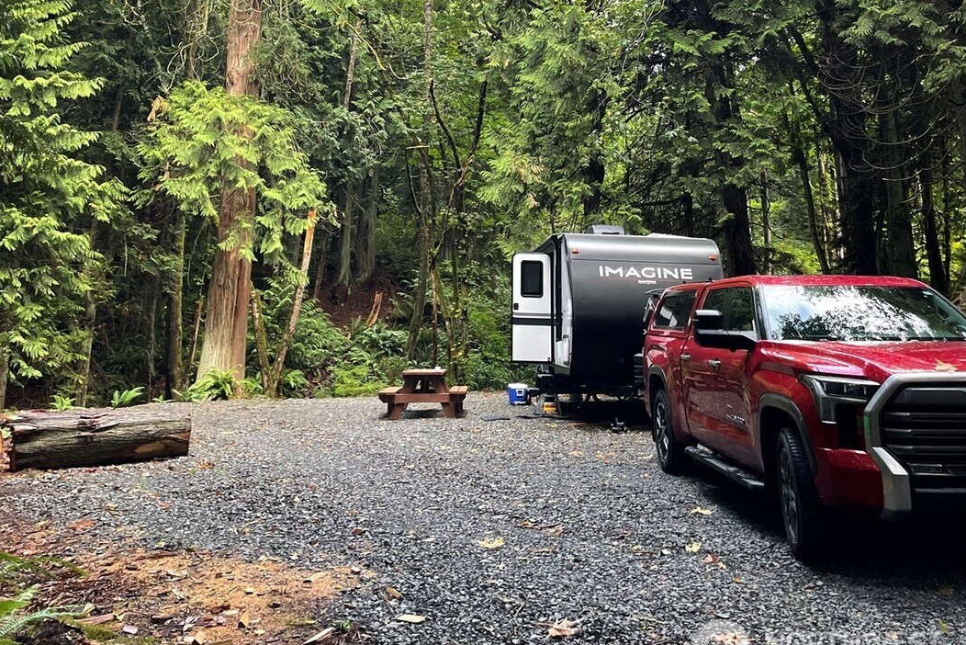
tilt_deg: +18.1
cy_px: 30
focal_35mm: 37
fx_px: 993
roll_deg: -2.0
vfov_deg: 33.5
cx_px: 476
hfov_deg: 51.9
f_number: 1.6
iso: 80
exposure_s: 1/121
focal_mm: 4.2
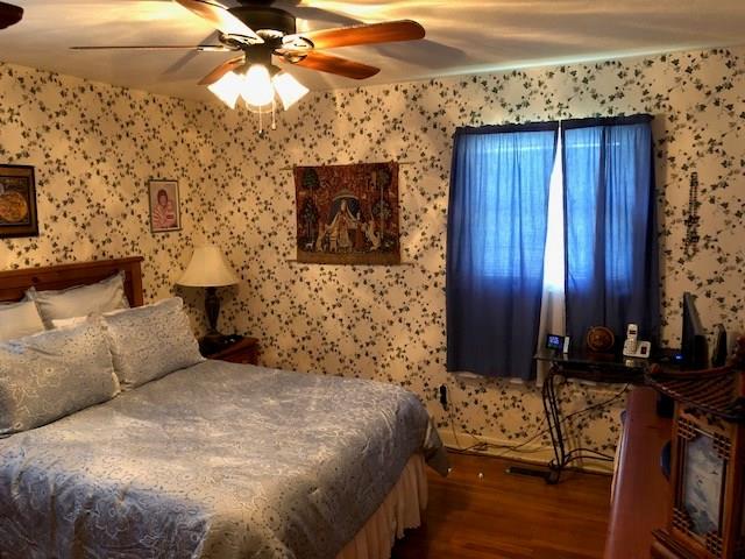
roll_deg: +1.0
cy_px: 280
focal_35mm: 28
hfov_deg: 63.4
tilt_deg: -7.5
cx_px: 372
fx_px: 603
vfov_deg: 49.7
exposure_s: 1/12
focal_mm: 3.99
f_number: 1.8
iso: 100
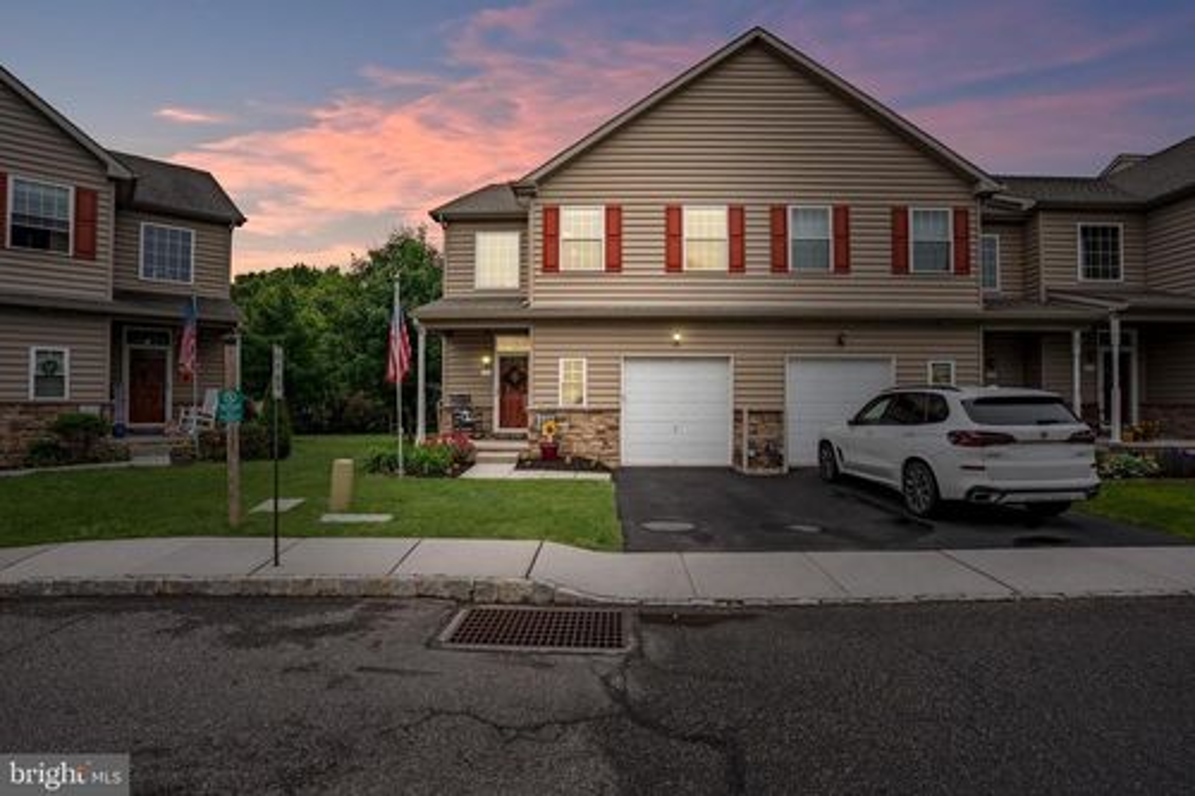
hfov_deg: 96.8
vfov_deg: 73.7
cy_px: 398
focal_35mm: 16
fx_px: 531
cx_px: 598
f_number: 10
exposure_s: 1/1600
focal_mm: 16
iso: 100
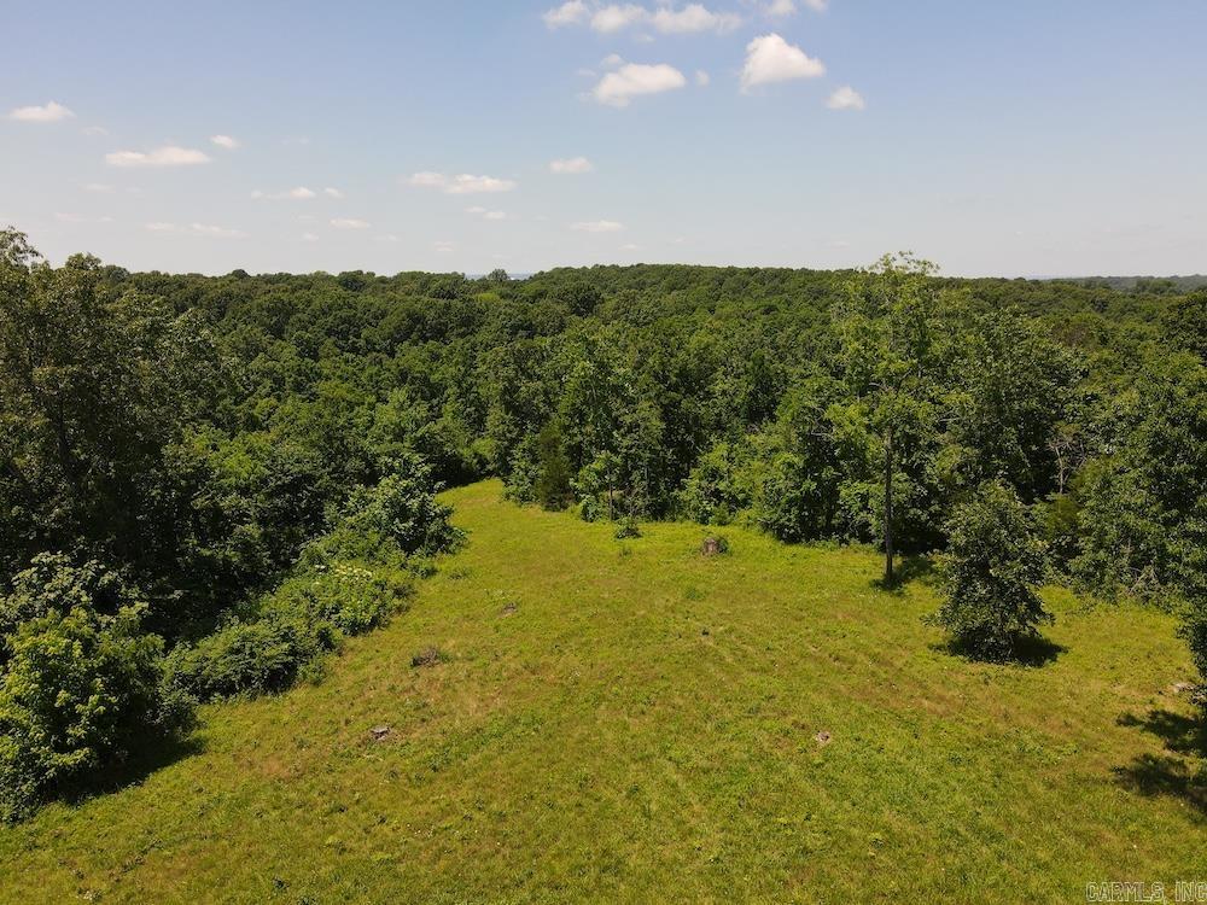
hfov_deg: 71.6
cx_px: 604
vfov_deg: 56.8
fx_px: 837
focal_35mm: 24
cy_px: 452
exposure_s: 1/40
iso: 100
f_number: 2.8
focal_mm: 4.5
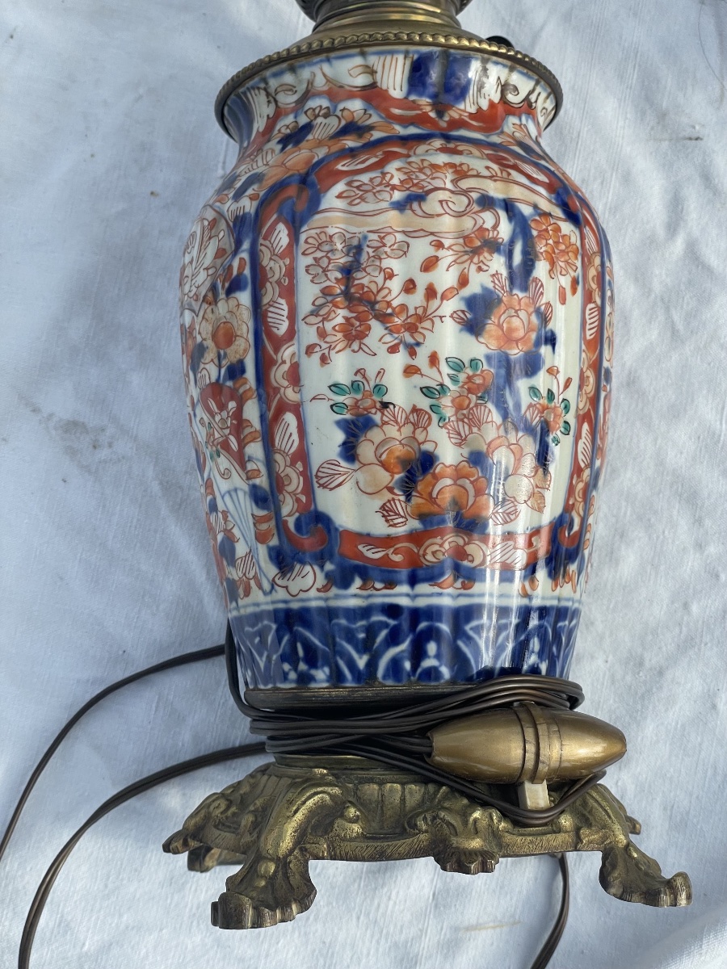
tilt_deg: -80.0
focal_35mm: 52
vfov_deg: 36.8
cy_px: 484
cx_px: 364
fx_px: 1456
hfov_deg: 28.0
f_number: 2
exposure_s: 1/872
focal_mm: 6
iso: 25
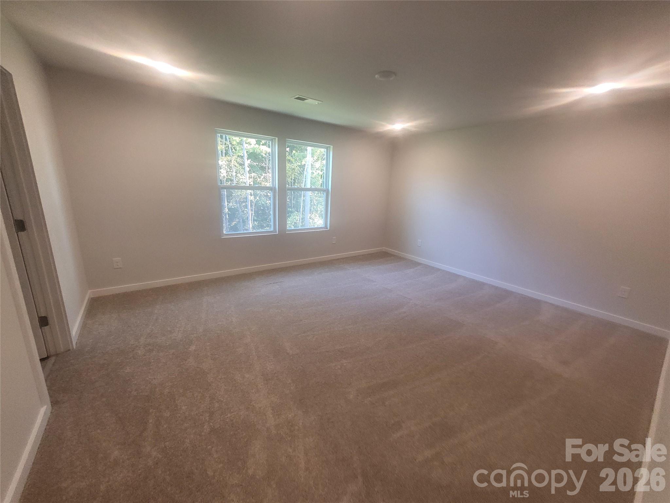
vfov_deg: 89.9
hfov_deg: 106.2
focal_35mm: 13
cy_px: 252
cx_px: 335
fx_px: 252
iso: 250
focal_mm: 1.74
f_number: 2.2
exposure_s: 1/60
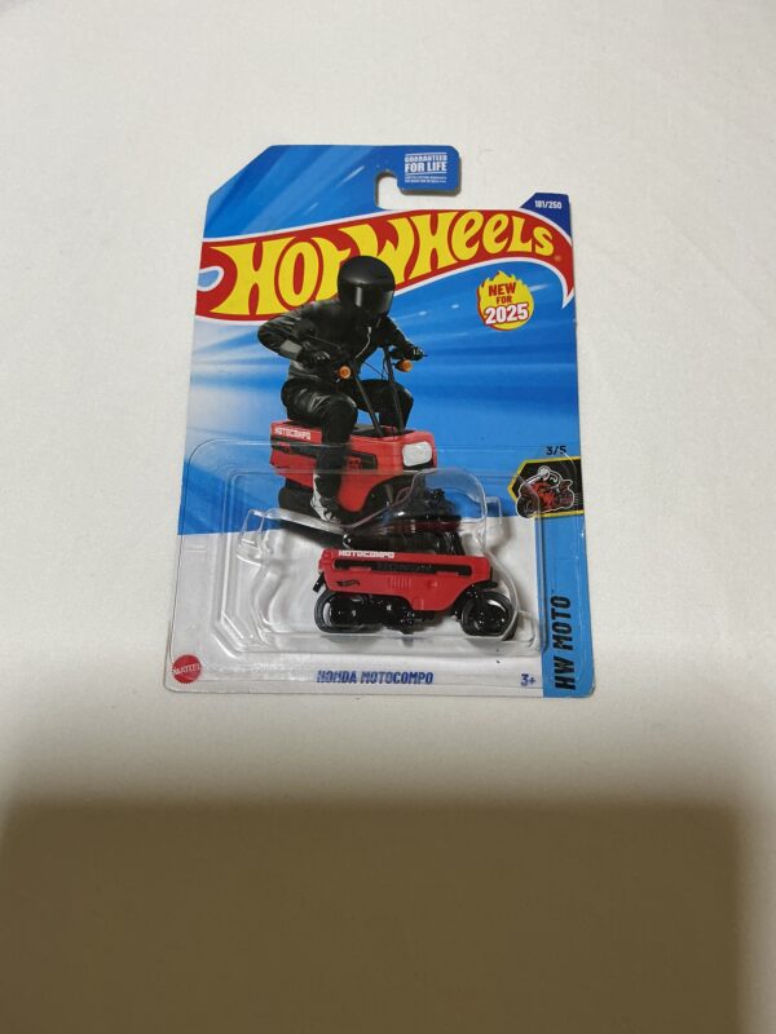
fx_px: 867
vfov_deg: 61.7
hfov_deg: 48.2
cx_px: 388
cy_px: 517
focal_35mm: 29
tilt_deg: -73.1
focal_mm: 3
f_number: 1.8
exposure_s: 1/60
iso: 100
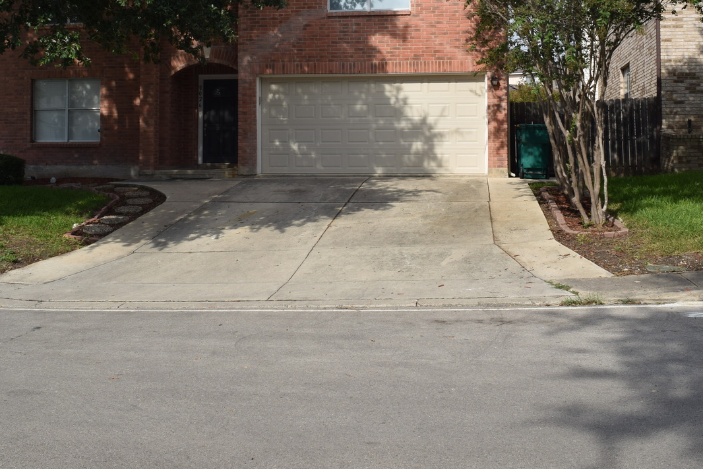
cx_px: 335
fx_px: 801
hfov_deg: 47.4
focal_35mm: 41
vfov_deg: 32.0
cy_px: 118
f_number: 11
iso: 100
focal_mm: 18
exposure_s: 1/200
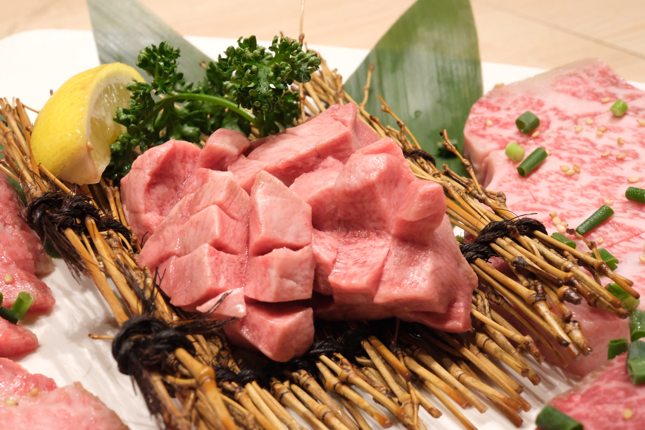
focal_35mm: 53
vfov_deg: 25.5
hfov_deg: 37.5
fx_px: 950
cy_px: 215
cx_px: 322
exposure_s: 1/52
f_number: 11
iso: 5000
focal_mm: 35
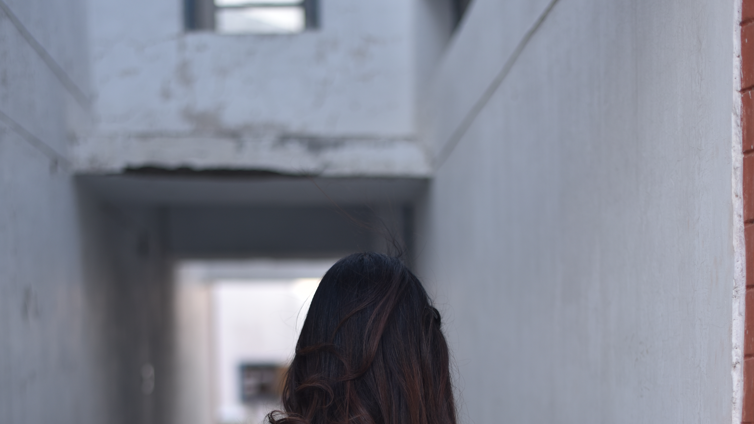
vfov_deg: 14.9
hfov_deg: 26.9
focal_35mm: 79
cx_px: 375
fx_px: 1579
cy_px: 470
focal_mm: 50
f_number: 2
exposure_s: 1/500
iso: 100
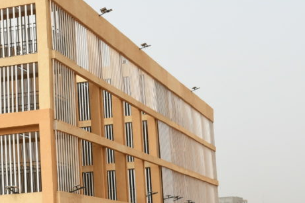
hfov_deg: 22.3
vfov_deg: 15.4
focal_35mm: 89
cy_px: 127
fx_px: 754
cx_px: 25
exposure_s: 1/400
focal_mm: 27
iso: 200
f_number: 10
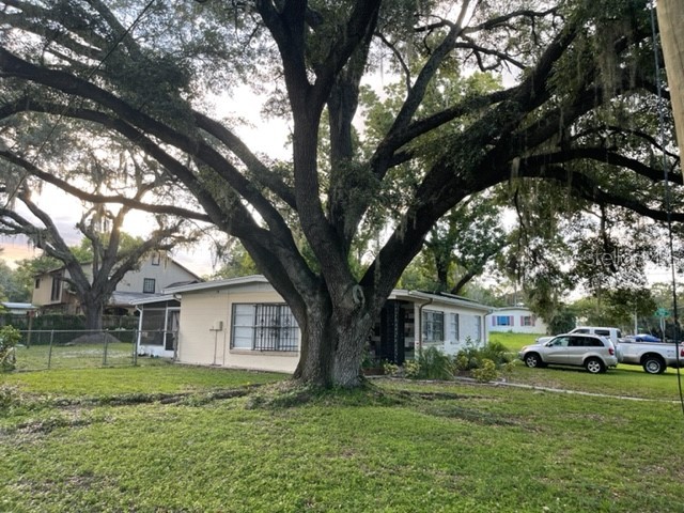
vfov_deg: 53.1
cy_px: 256
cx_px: 342
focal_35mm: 26
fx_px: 514
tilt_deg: +7.9
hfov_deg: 67.3
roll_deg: -1.1
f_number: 1.6
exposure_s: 1/121
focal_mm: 5.1
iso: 40
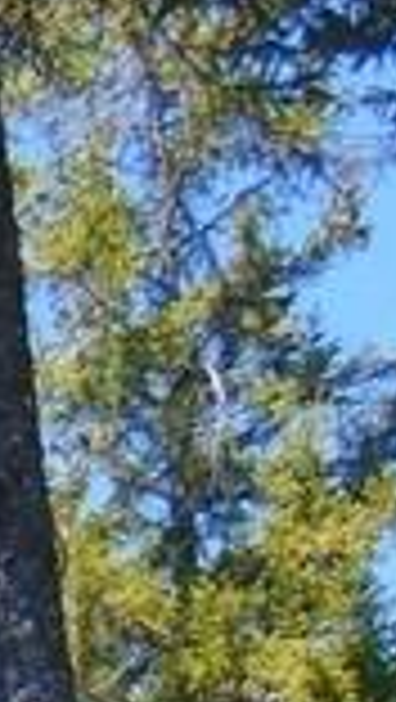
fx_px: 6650
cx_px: -1350
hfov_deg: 3.2
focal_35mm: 357
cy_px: 1701
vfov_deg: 5.8
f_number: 3.5
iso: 80
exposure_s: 1/500
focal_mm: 9
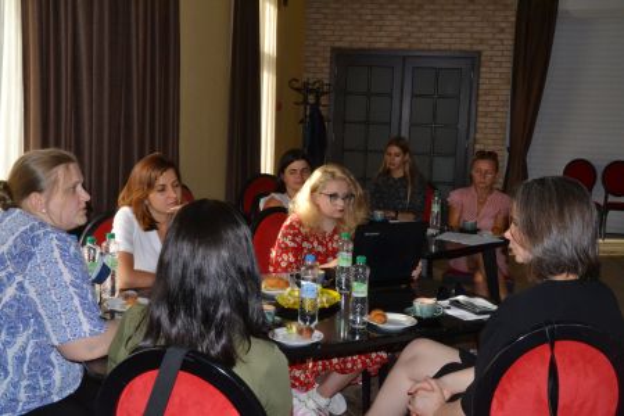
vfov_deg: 31.9
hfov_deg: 46.4
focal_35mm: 42
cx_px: 312
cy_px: 208
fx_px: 728
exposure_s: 1/200
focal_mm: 28
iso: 1600
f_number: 18
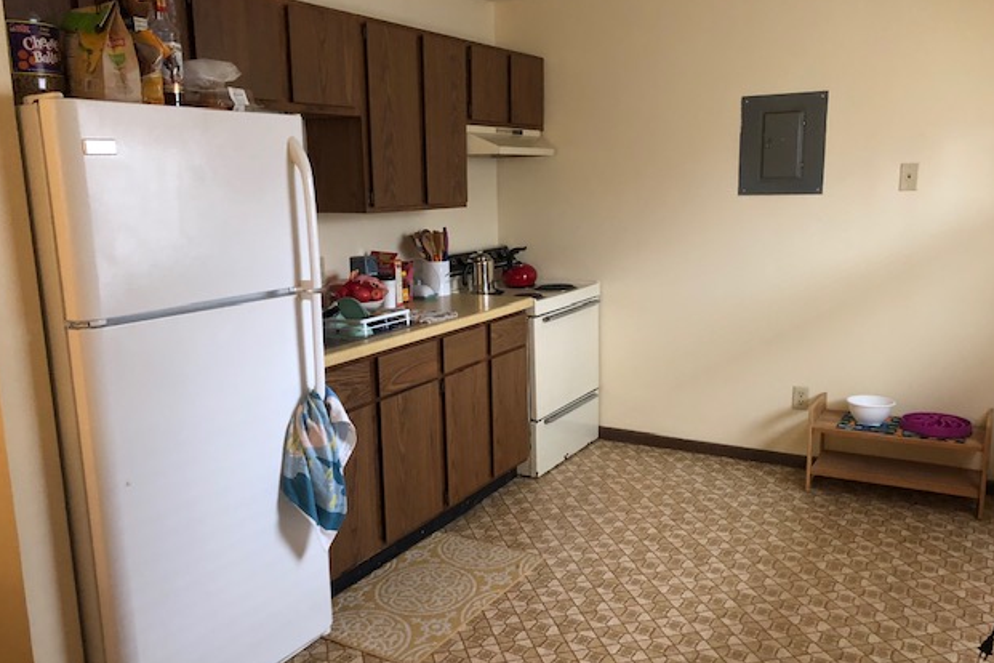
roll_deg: +1.1
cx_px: 496
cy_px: 367
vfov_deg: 43.5
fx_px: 828
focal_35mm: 30
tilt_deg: -10.3
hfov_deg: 61.9
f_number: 1.8
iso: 100
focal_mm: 3.99
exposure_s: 1/6
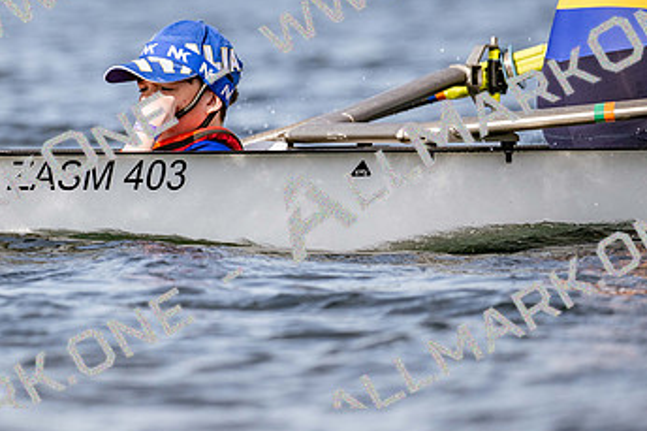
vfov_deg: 2.0
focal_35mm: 675
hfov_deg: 3.1
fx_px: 12125
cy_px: 86
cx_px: 122
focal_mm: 400
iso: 320
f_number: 5.6
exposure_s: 1/2500
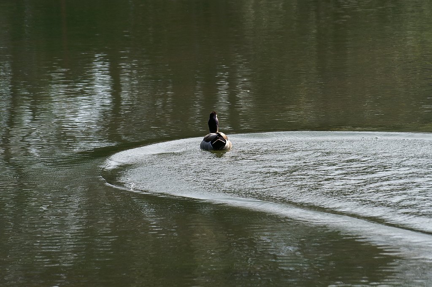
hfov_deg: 9.2
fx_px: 2698
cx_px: 216
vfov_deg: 6.1
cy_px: 144
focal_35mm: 225
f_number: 8
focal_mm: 150
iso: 125
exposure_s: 1/400
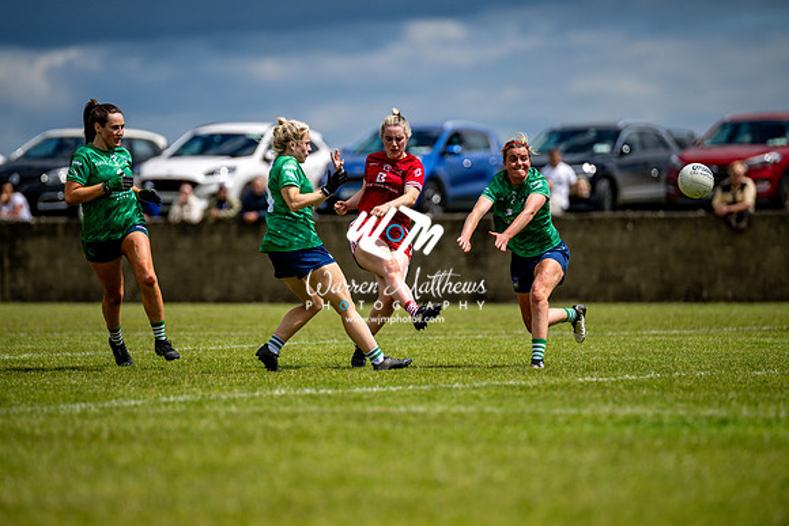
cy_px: 263
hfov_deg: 6.6
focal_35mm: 314
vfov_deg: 4.4
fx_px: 6885
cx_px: 393
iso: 140
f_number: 2.8
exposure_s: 1/6400
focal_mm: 300
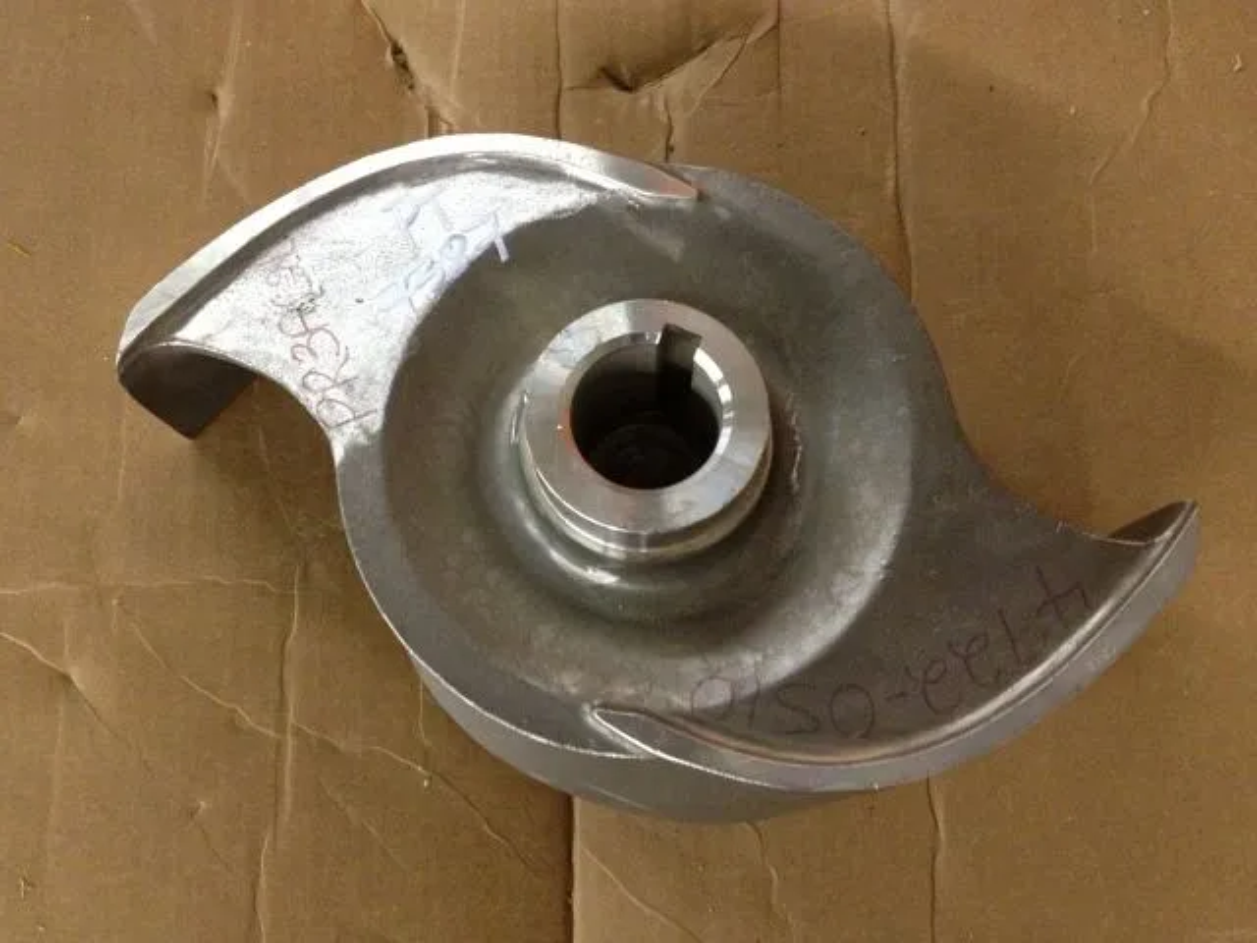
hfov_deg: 52.6
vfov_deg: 40.7
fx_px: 1271
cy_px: 472
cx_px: 628
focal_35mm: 35
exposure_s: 1/15
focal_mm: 4.28
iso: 400
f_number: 2.4
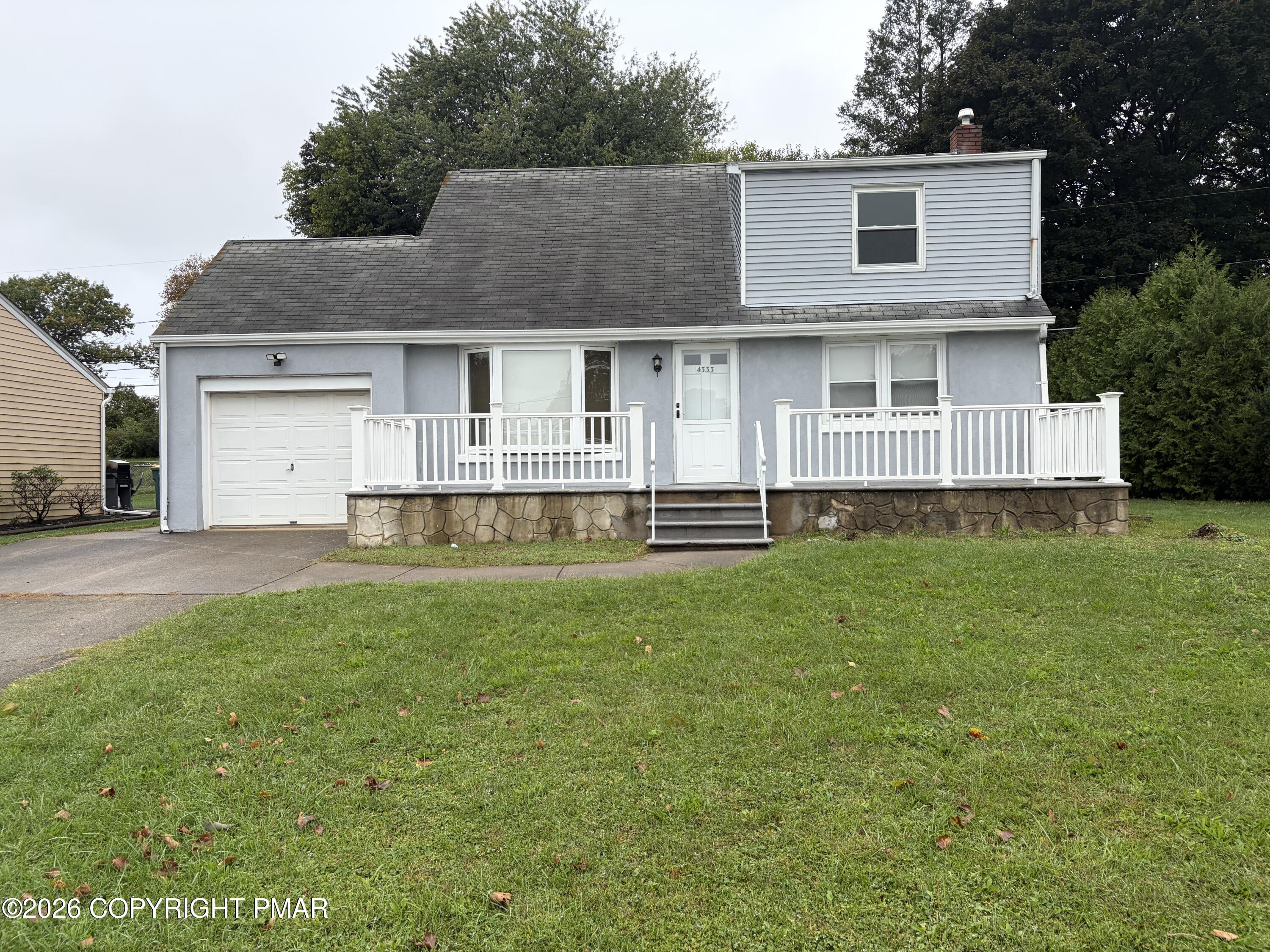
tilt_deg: +0.3
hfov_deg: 67.3
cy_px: 476
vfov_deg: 53.1
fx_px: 954
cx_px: 635
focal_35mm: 26
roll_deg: +0.6
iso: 50
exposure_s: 1/1550
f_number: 1.6
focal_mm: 5.96
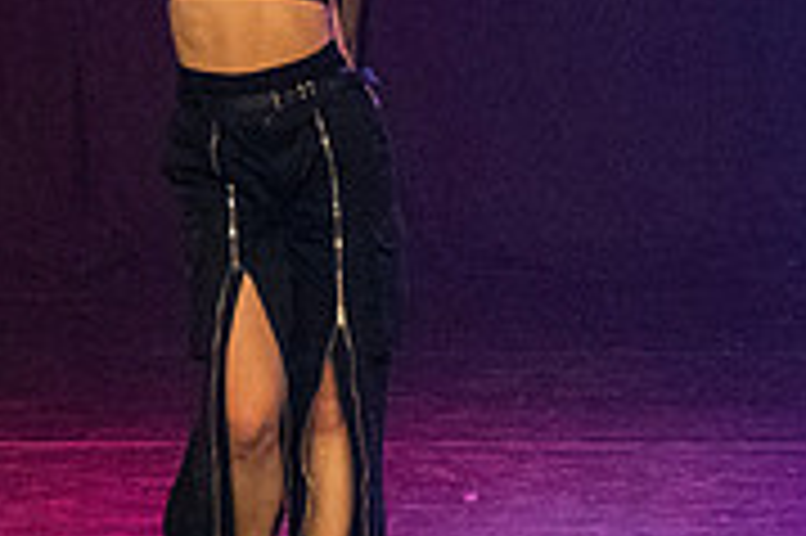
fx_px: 7516
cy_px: 252
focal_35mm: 336
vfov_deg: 4.1
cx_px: 962
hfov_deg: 6.1
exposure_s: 1/160
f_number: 4
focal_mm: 58
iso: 5000
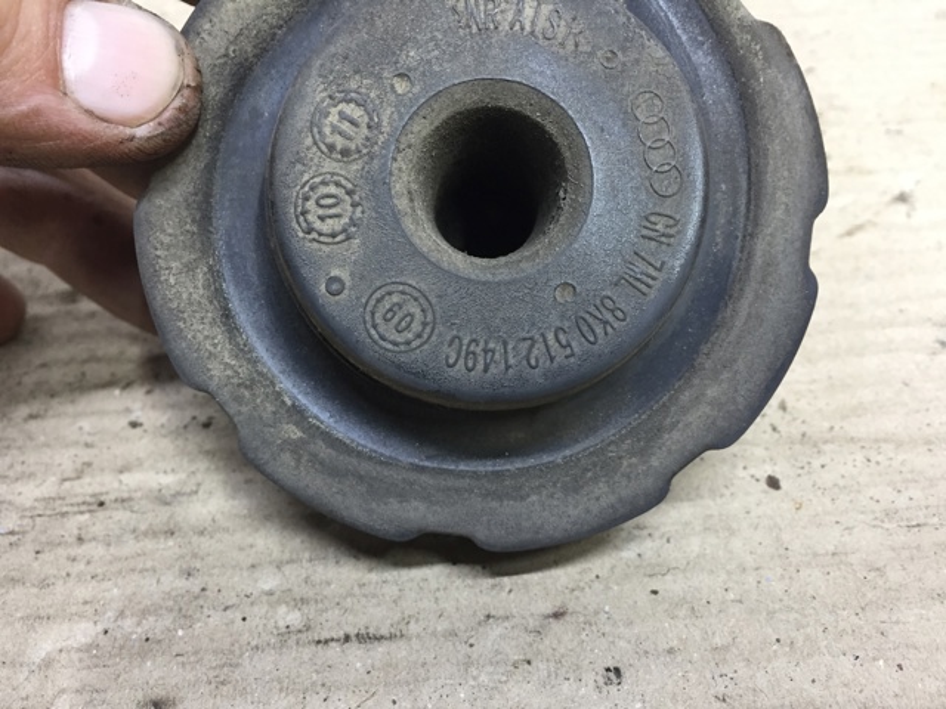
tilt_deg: -44.2
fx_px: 793
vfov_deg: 48.2
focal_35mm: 29
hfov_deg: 61.7
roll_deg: +2.8
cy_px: 354
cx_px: 473
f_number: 2.2
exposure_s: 1/33
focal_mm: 4.15
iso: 160
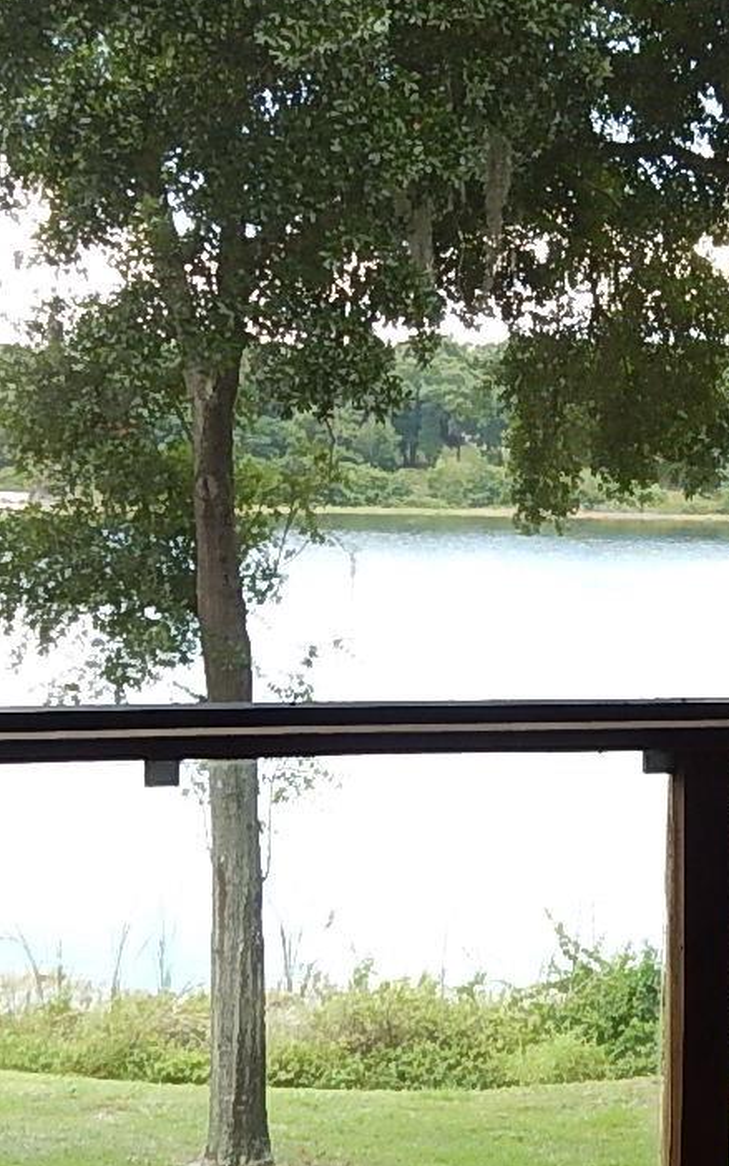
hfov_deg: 21.8
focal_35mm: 58
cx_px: 661
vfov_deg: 35.1
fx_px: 1843
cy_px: 628
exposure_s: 1/100
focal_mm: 4.3
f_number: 2.8
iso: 125
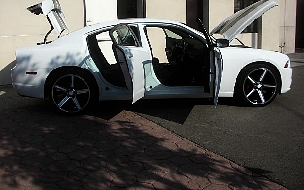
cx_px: 149
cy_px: 78
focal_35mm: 39
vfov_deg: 32.7
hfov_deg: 50.4
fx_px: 323
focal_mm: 6.3
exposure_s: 1/200
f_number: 7.9
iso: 50
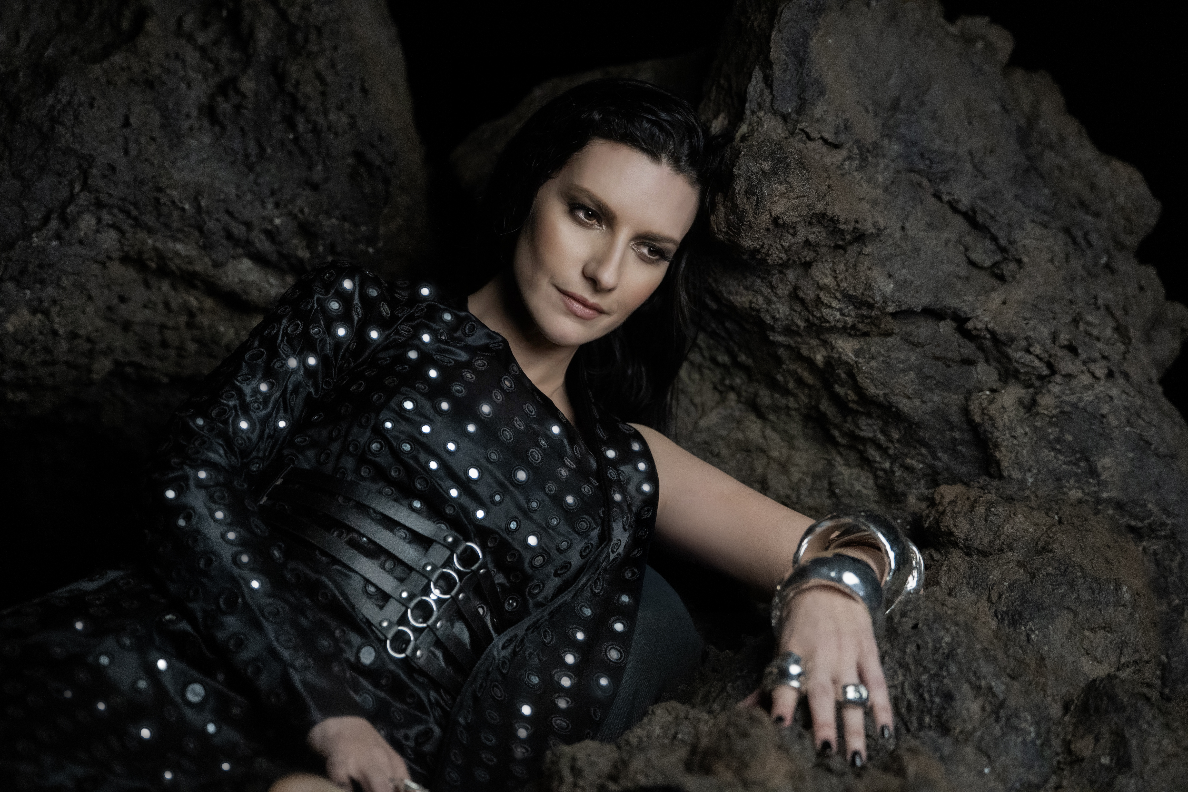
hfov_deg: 25.1
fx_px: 2673
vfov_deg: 16.9
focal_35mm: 81
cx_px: 594
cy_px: 396
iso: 8000
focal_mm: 81
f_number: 2.8
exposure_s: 1/220
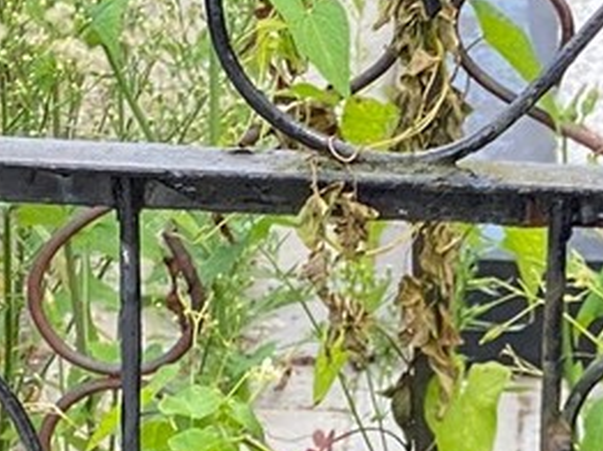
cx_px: 1491
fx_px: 4977
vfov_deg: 5.2
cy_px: 513
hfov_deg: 6.6
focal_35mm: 286
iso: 20
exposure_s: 1/139
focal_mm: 6
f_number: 2
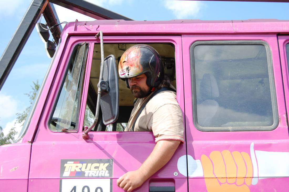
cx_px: 144
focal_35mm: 57
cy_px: 96
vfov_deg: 23.7
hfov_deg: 35.1
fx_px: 457
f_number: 8
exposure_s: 1/250
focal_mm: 38
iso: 200
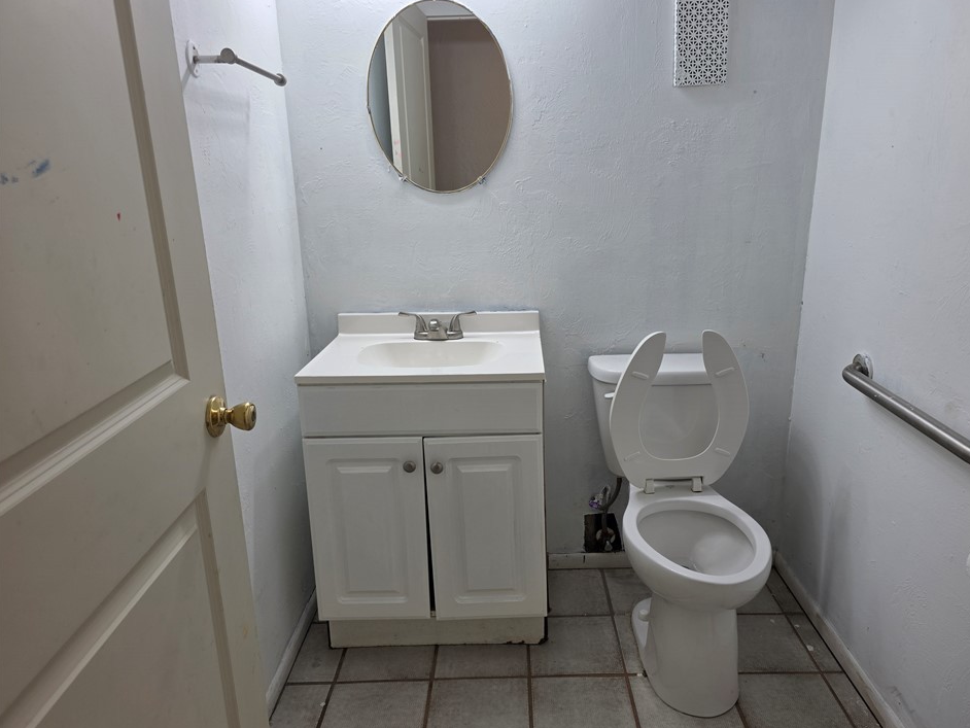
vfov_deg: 54.9
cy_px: 371
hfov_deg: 69.3
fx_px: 701
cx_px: 523
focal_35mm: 25
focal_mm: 6.3
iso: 64
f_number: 1.7
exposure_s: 1/120
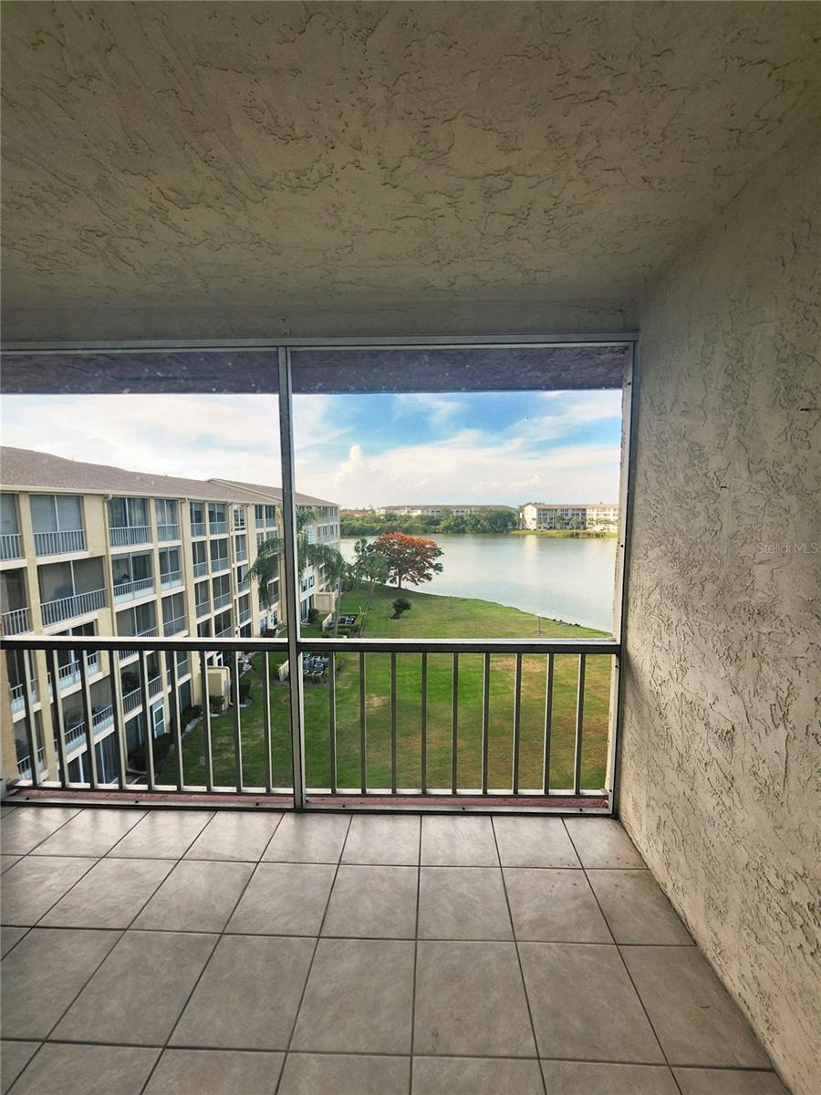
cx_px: 410
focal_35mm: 13
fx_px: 411
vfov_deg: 106.2
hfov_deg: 89.9
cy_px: 548
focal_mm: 1.74
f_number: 2.2
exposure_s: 1/244
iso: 40
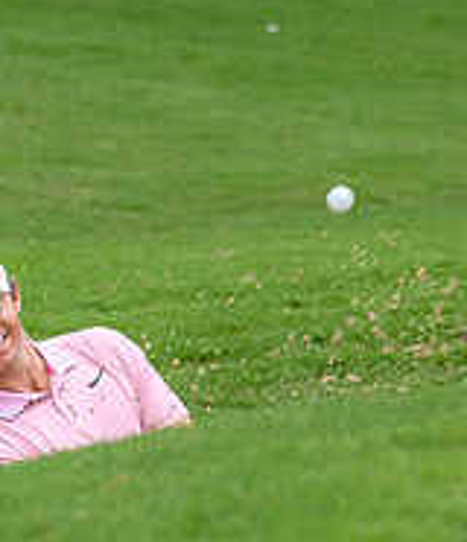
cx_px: 118
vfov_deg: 2.4
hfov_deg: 2.1
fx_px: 12743
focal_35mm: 770
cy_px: -1
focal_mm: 200
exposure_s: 1/320
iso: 200
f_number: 6.3
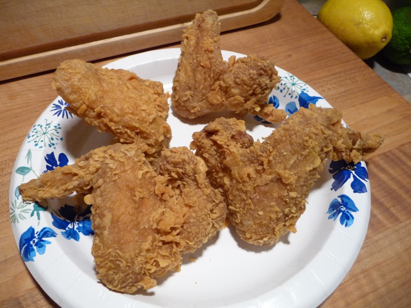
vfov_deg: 49.7
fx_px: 332
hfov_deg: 63.4
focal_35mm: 28
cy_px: 154
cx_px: 206
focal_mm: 4.7
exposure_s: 1/20
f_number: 3.3
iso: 400
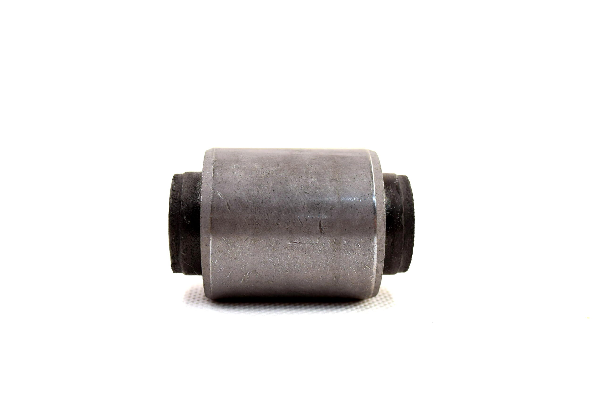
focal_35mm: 46
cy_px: 202
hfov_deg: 42.3
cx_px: 302
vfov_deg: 29.0
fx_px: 781
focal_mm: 31
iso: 400
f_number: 6.3
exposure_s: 1/160
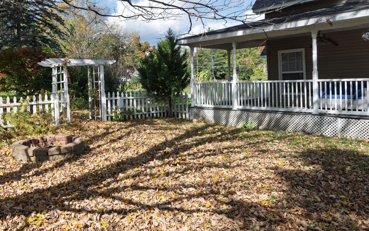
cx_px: 125
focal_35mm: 31
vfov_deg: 40.2
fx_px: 311
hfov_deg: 60.0
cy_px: 80
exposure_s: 1/750
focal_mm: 16.5
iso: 400
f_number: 8
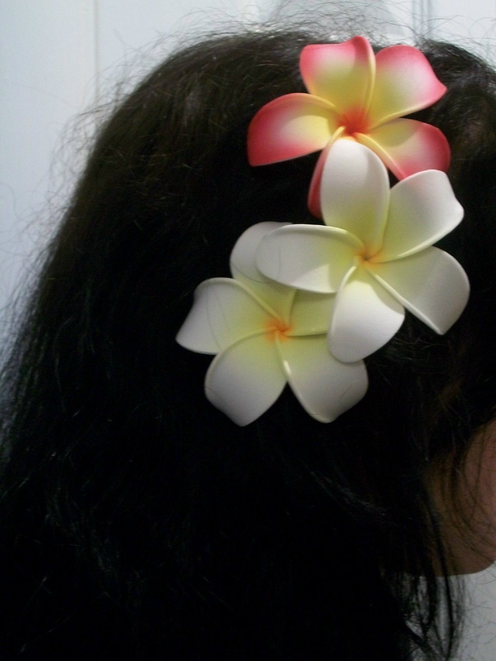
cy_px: 330
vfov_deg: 38.2
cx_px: 248
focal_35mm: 50
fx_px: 955
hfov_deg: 29.1
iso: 160
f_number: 3.6
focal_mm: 8.8
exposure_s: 1/8
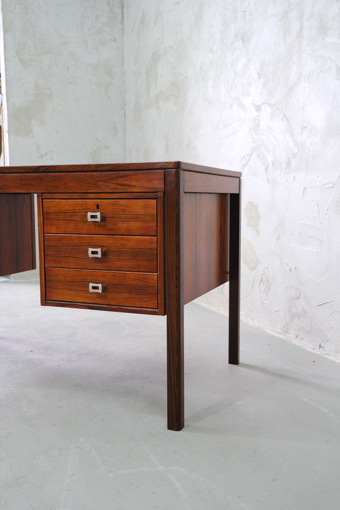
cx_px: 170
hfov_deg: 40.0
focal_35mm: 33
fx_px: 467
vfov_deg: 57.2
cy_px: 255
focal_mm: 22.3
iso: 1250
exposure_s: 1/30
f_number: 4
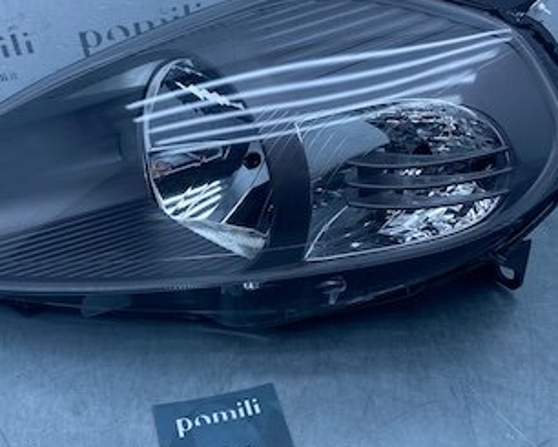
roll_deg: -3.2
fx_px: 876
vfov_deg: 28.0
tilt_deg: -33.6
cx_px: 232
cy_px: 89
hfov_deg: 35.3
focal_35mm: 53
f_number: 1.8
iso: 32
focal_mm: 4.25
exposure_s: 1/990
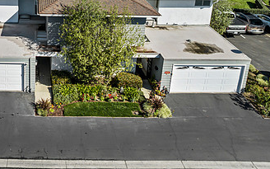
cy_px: -7
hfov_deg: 41.3
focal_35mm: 45
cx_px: 33
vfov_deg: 26.7
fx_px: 331
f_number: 2.8
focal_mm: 12.29
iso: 110
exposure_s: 1/100
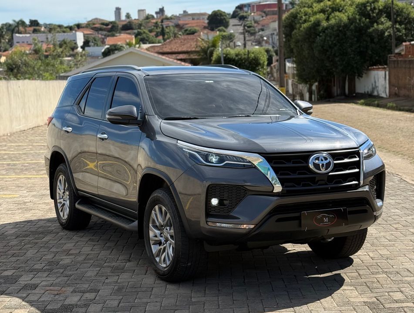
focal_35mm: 48
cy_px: 156
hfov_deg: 39.5
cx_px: 207
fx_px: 576
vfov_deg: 30.4
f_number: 1.78
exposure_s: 1/3226
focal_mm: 6.76
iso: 100
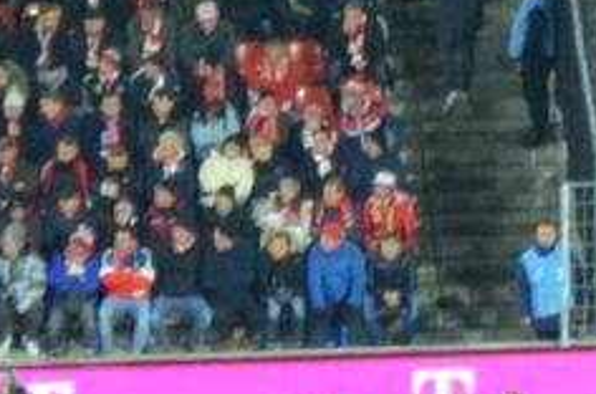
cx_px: 1349
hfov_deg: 1.9
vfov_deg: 1.3
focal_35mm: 1069
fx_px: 17657
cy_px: -594
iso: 2800
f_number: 5.6
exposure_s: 1/125
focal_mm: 105
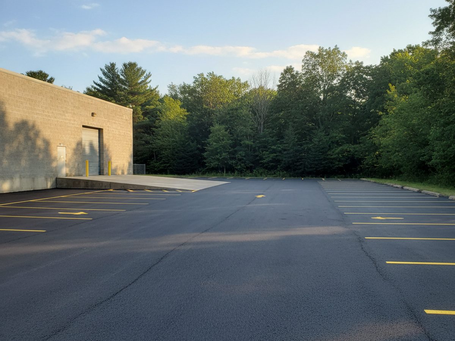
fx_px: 302
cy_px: 170
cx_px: 228
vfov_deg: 58.9
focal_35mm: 23
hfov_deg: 73.9
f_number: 1.8
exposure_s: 1/1843
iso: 221
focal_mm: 6.4
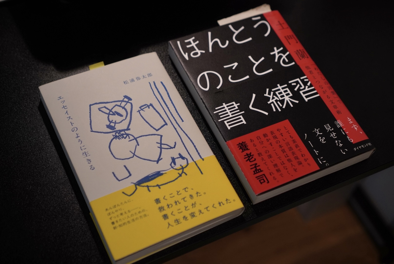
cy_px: 132
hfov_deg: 37.8
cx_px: 197
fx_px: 575
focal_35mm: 52
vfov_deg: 25.8
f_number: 2.8
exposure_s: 1/320
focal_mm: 35
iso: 800
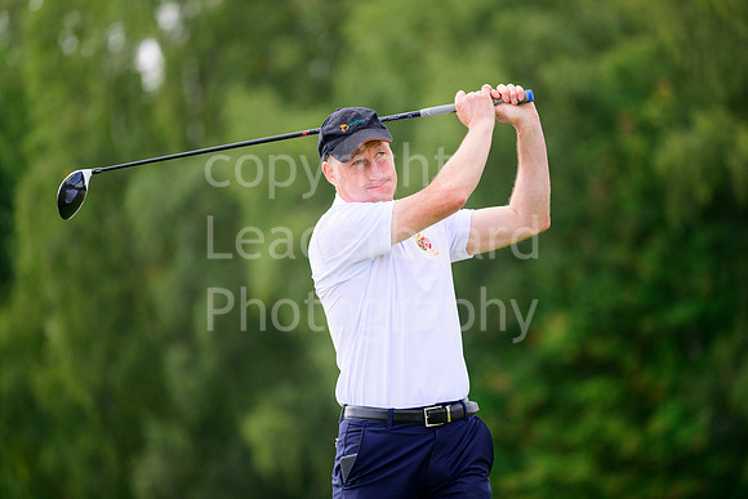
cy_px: 250
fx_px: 6858
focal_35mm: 330
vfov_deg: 4.2
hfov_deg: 6.2
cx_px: 374
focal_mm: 330
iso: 800
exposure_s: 1/1250
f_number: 5.3
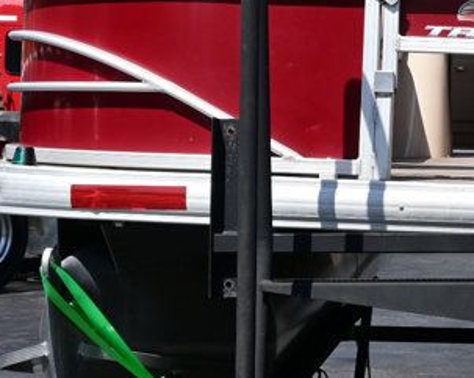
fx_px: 1834
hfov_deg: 14.4
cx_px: 527
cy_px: 28
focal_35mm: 131
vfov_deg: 11.7
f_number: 9
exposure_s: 1/250
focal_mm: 27.5
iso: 100
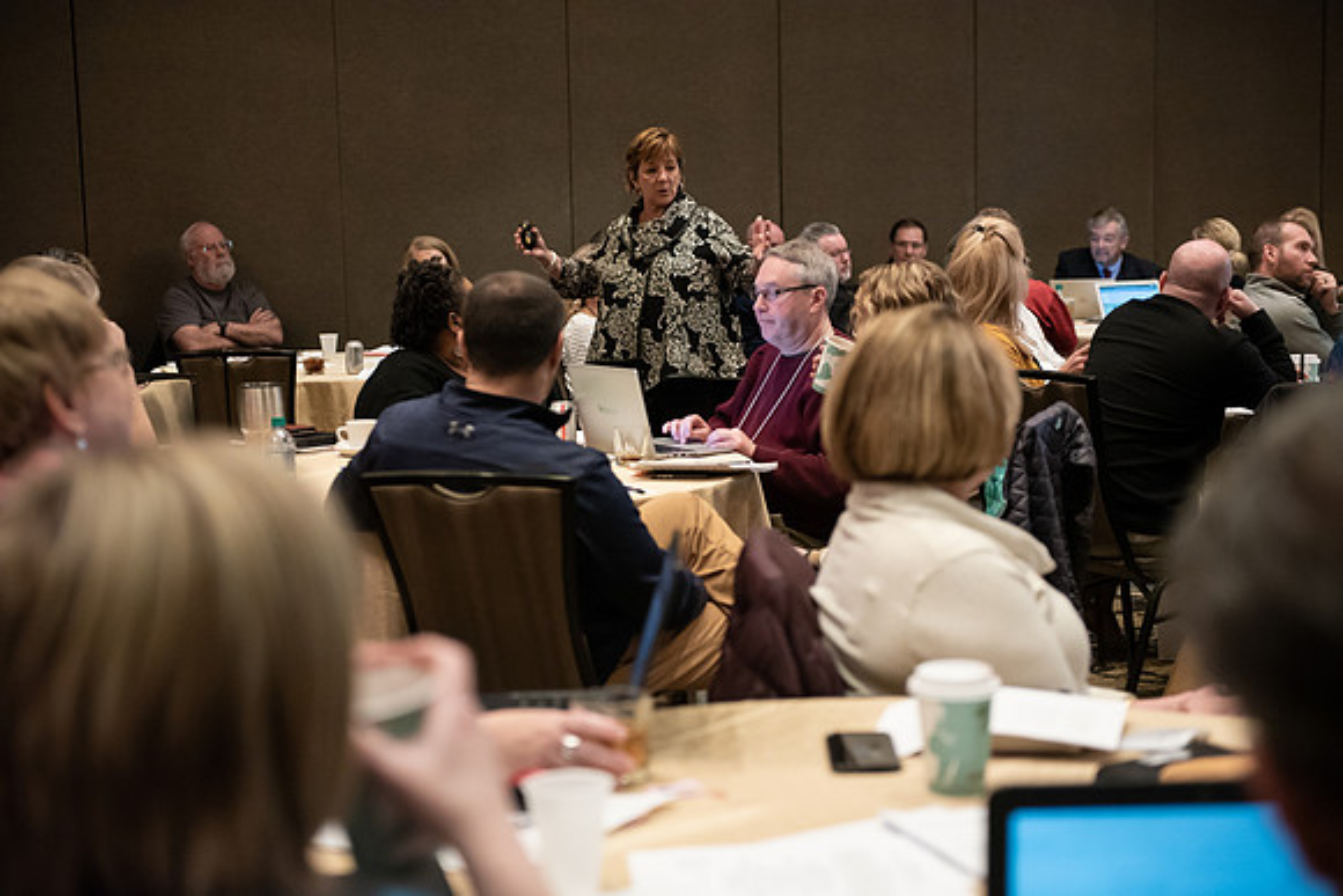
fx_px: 2239
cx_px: 672
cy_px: 448
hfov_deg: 33.4
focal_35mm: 60
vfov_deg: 22.6
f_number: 3.2
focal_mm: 60
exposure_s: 1/160
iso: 4000
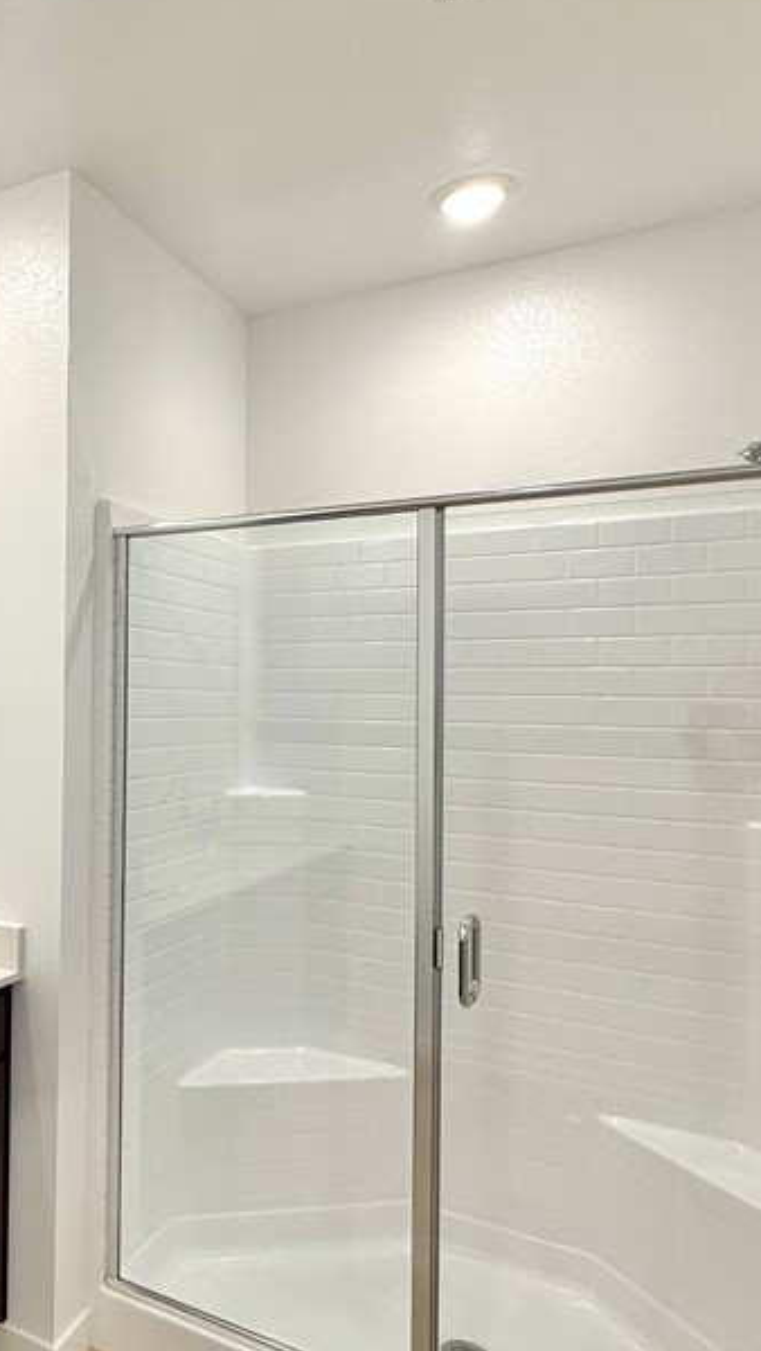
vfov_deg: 71.8
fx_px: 932
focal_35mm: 26
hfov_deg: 40.2
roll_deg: -0.8
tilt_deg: -1.0
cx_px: 39
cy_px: 722
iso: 125
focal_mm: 2.22
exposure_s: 1/120
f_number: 2.2
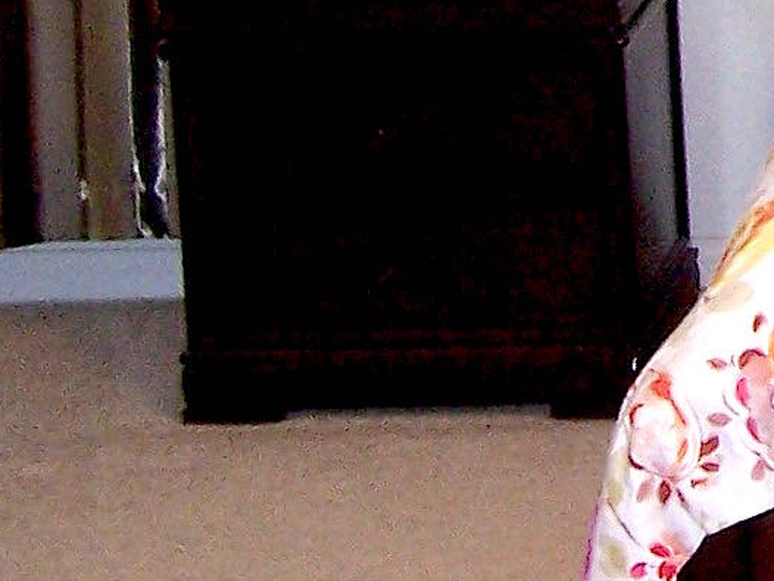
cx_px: 1416
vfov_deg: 7.8
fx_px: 4161
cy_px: -441
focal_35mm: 186
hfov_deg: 10.0
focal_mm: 6.3
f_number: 2.8
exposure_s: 1/60
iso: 140
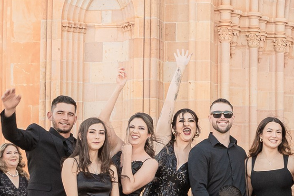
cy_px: 164
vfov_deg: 11.8
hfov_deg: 16.1
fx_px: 947
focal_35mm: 116
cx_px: 441
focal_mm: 28
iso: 2500
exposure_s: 1/200
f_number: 10
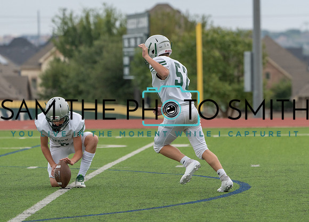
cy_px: 101
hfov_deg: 6.5
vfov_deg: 4.7
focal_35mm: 308
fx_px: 2712
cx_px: 182
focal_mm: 256
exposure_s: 1/1000
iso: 800
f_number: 5.6
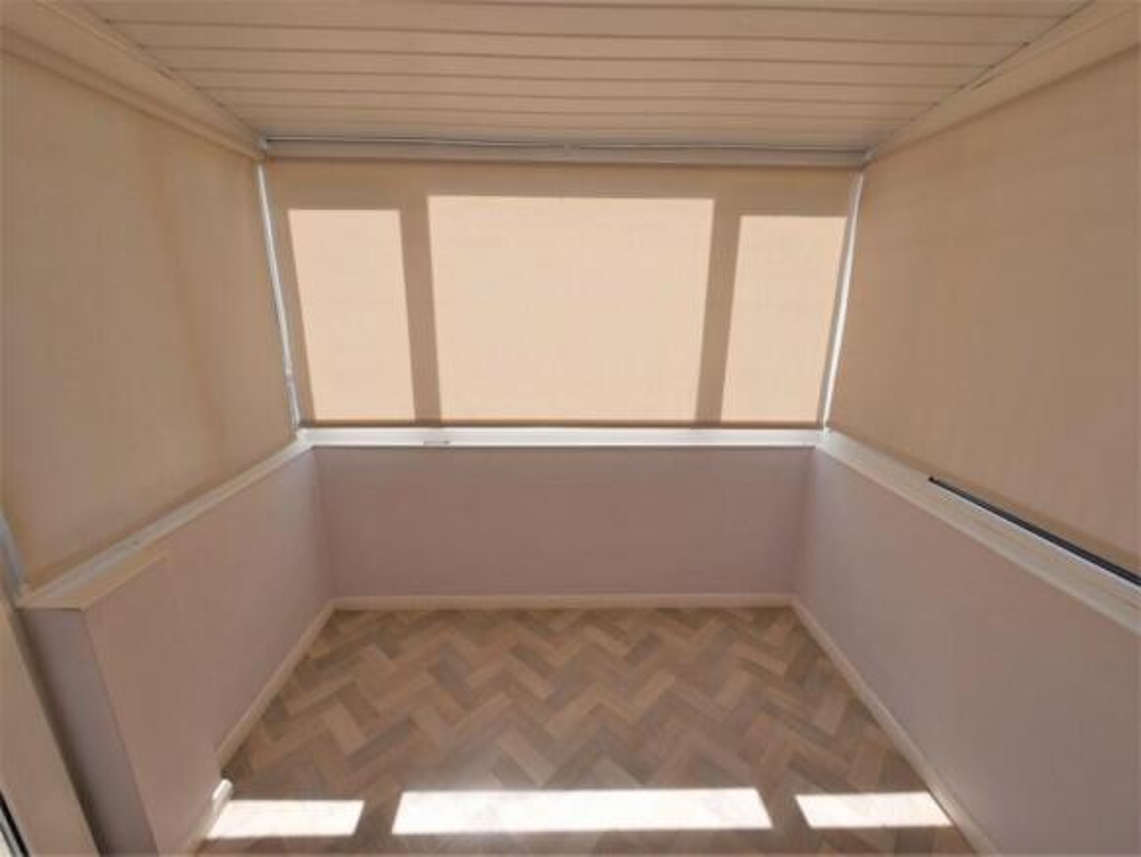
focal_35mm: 14
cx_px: 570
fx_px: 462
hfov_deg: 102.0
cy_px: 428
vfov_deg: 85.7
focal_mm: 7
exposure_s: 1/250
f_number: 5.6
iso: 200
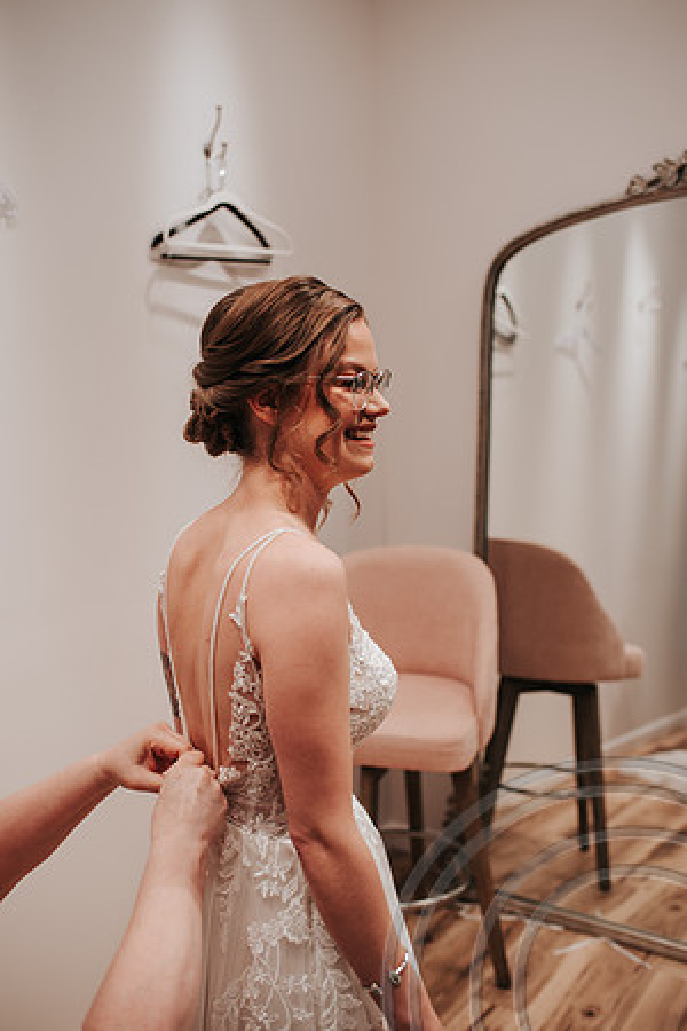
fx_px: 1002
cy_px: 516
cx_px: 344
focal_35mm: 35
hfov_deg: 37.9
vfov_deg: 54.4
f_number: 2.8
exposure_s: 1/125
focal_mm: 35
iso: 200
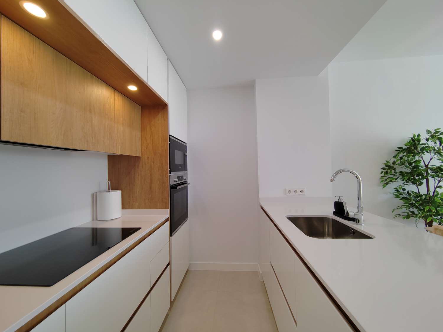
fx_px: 166
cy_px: 166
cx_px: 222
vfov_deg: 89.9
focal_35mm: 13
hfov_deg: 106.2
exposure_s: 1/50
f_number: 2.2
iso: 200
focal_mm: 2.16
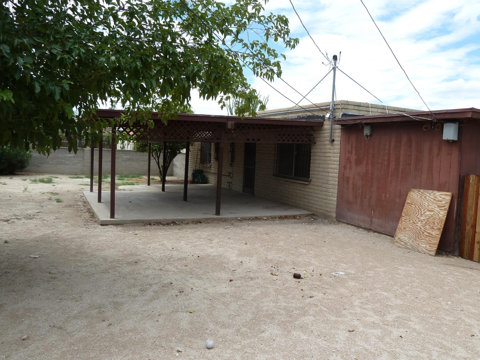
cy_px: 181
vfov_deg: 53.1
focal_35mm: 26
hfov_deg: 67.3
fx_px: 360
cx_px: 236
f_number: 4
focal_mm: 4.1
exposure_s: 1/400
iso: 80
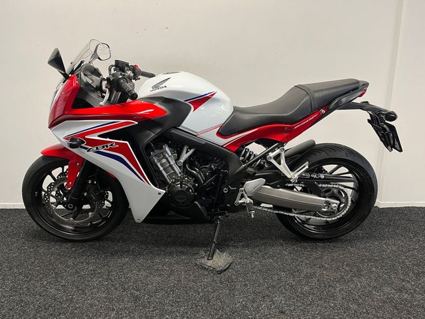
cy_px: 160
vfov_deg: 53.1
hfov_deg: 67.3
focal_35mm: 26
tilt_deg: -13.6
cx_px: 212
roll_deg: -0.2
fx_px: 319
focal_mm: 5.1
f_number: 1.6
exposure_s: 1/50
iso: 125
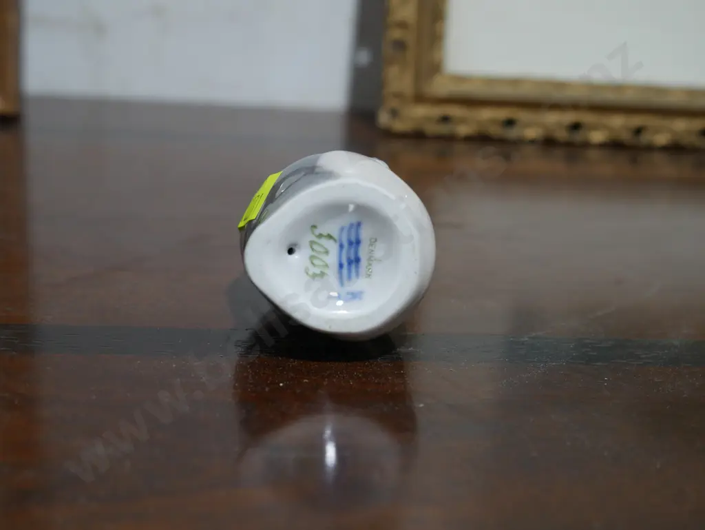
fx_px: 1019
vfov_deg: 29.1
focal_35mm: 50
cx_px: 352
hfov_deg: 38.2
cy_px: 265
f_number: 5.3
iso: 500
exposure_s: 1/60
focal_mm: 25
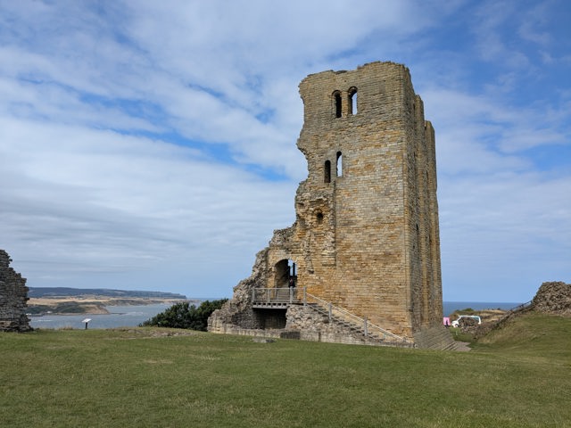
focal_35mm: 27
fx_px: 445
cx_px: 286
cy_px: 214
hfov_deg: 65.3
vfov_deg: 51.4
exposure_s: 1/3344
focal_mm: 4.38
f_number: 1.73
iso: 57
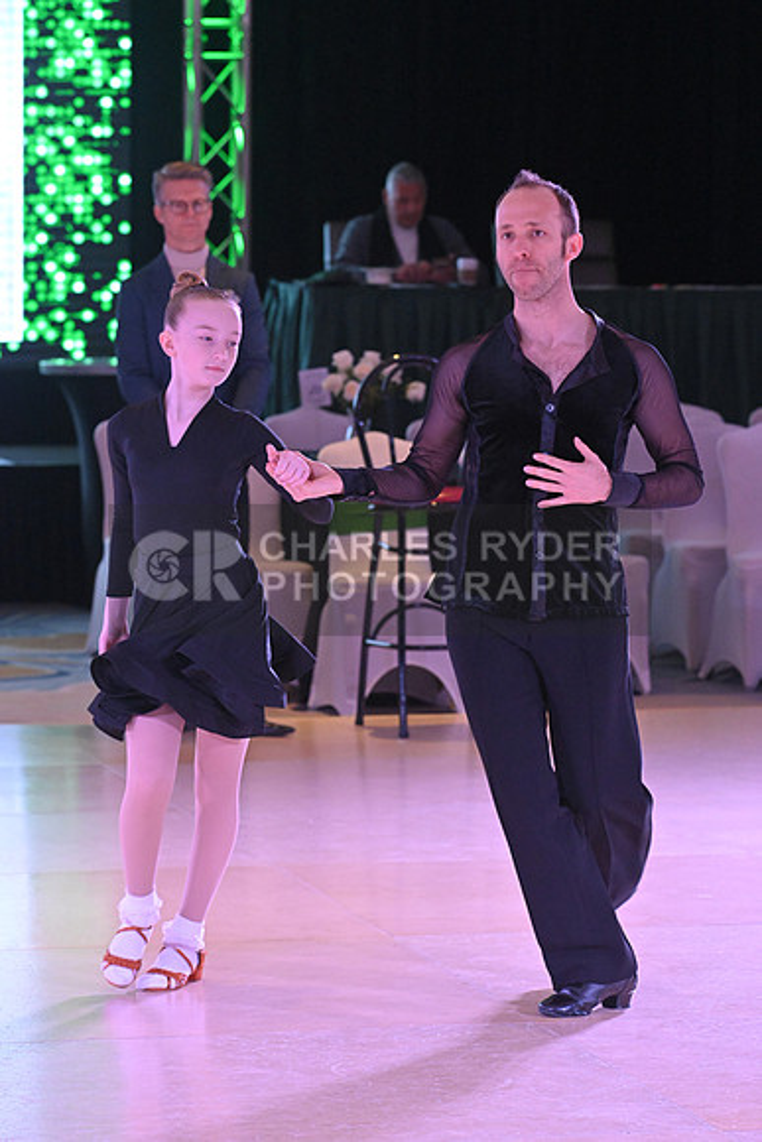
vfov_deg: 14.2
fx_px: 4601
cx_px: 381
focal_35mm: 145
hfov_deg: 9.5
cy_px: 571
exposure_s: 1/400
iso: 5000
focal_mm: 145
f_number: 7.1
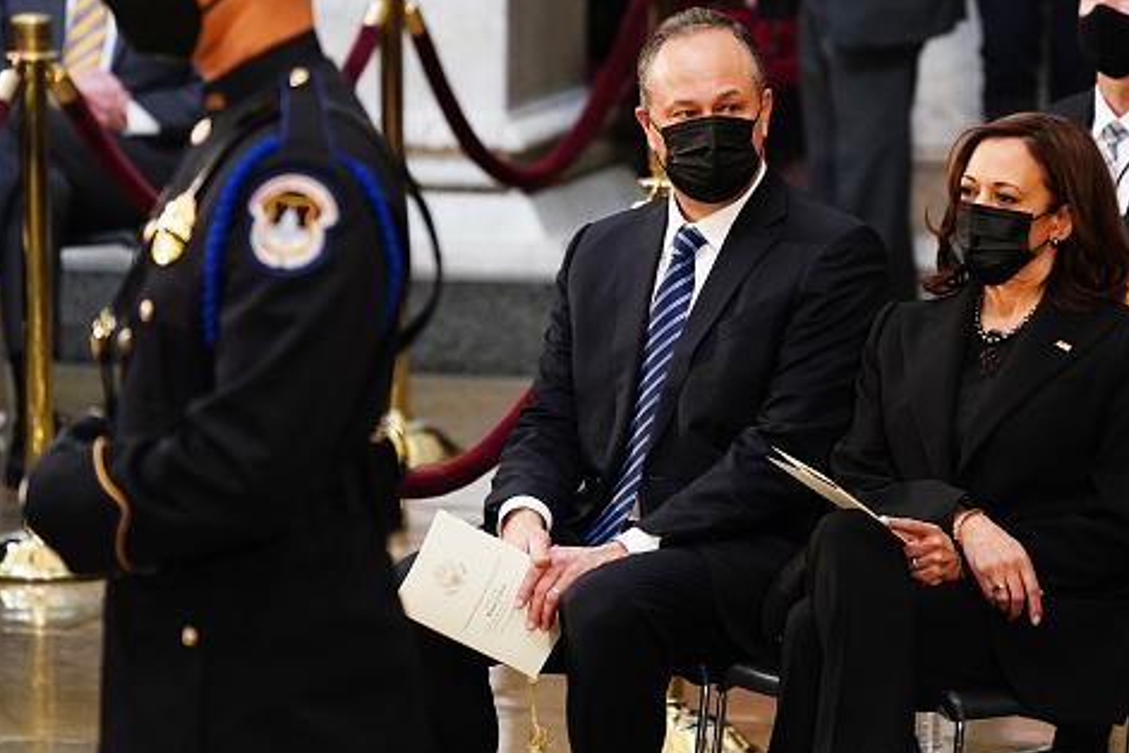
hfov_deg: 5.8
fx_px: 11164
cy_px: 355
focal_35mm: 356
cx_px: 695
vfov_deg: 3.9
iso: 3200
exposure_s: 1/125
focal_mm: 282
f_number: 5.6
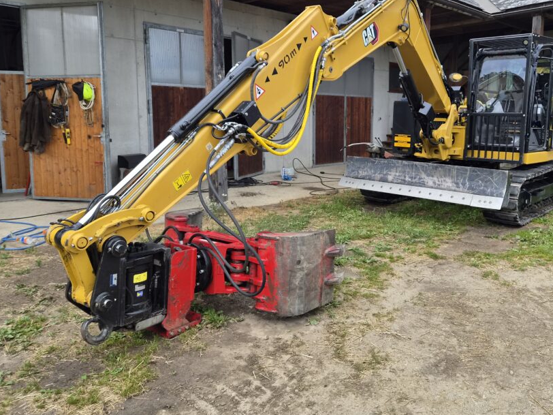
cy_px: 172
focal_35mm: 29
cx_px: 321
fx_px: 463
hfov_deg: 61.3
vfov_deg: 48.0
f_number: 1.8
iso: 80
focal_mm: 5.4
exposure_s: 1/982
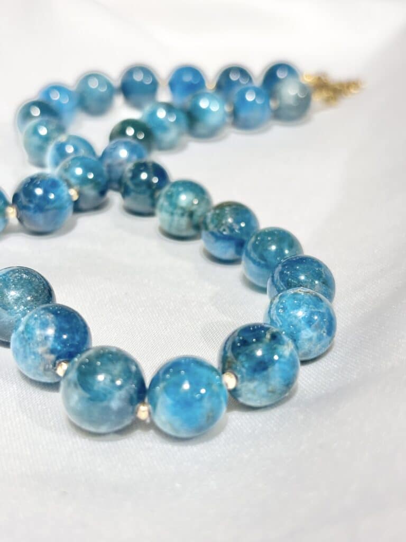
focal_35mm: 52
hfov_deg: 28.0
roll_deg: -0.2
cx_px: 203
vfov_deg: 36.8
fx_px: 813
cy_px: 271
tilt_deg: -27.4
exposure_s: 1/158
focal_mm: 5.96
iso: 25
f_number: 1.6
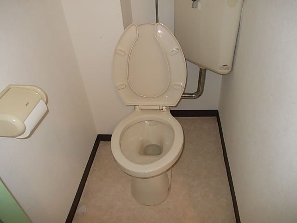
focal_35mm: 28
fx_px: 240
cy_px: 112
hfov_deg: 63.4
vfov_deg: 49.7
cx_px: 148
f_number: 2.7
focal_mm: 4
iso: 200
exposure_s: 1/25
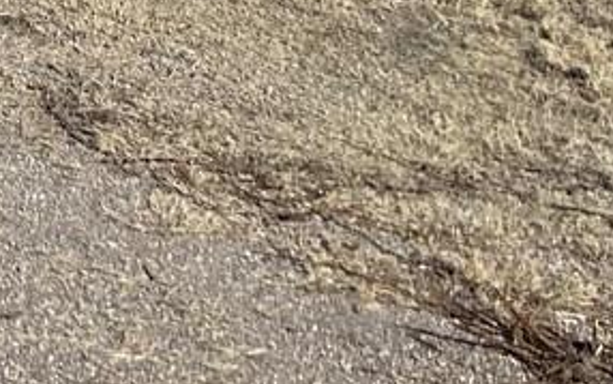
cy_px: -822
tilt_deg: +5.3
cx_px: -806
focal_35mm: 154
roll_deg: -0.1
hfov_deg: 11.5
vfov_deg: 7.4
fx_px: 2574
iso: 50
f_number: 1.5
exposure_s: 1/9434
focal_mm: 5.7
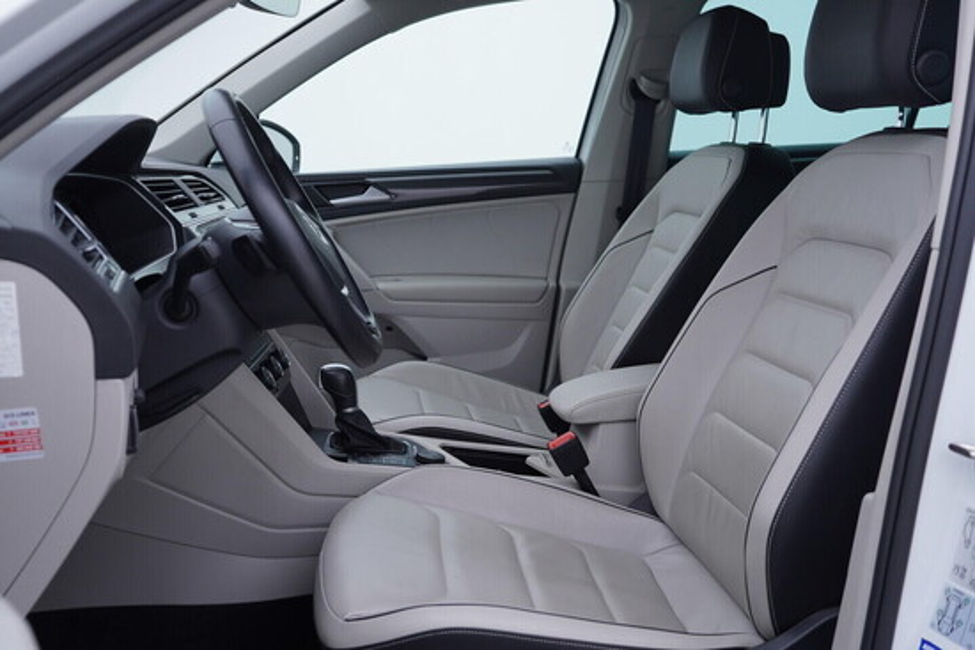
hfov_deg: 53.1
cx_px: 488
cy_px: 325
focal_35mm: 36
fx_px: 975
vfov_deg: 36.9
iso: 125
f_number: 3.5
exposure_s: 1/60
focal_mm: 24
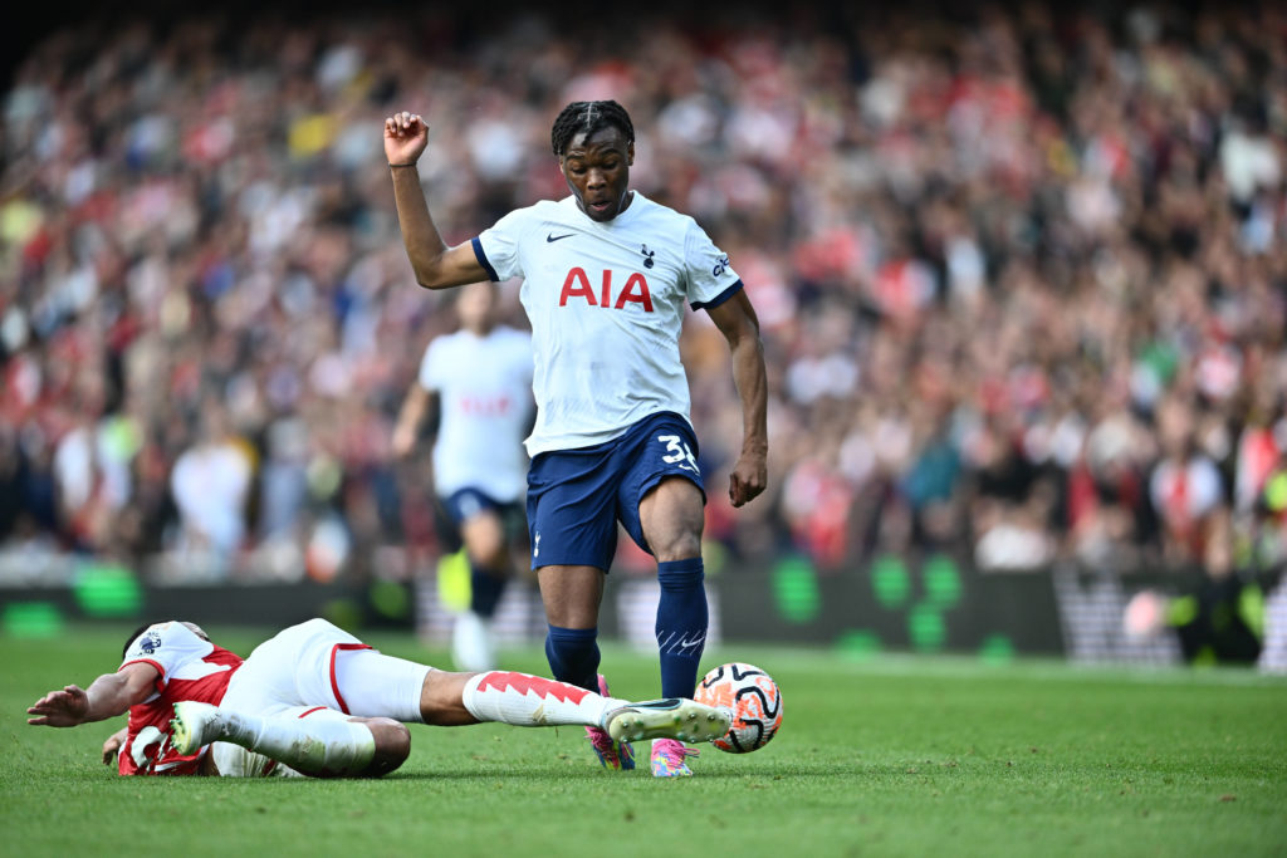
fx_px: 14301
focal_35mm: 400
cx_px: 644
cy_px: 429
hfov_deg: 5.2
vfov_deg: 3.4
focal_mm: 400
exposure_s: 1/3200
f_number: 2.8
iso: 1000
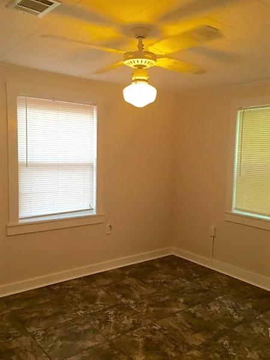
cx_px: 135
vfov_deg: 61.7
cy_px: 180
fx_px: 302
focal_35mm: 29
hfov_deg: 48.2
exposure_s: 1/15
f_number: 2.2
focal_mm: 4.15
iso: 50
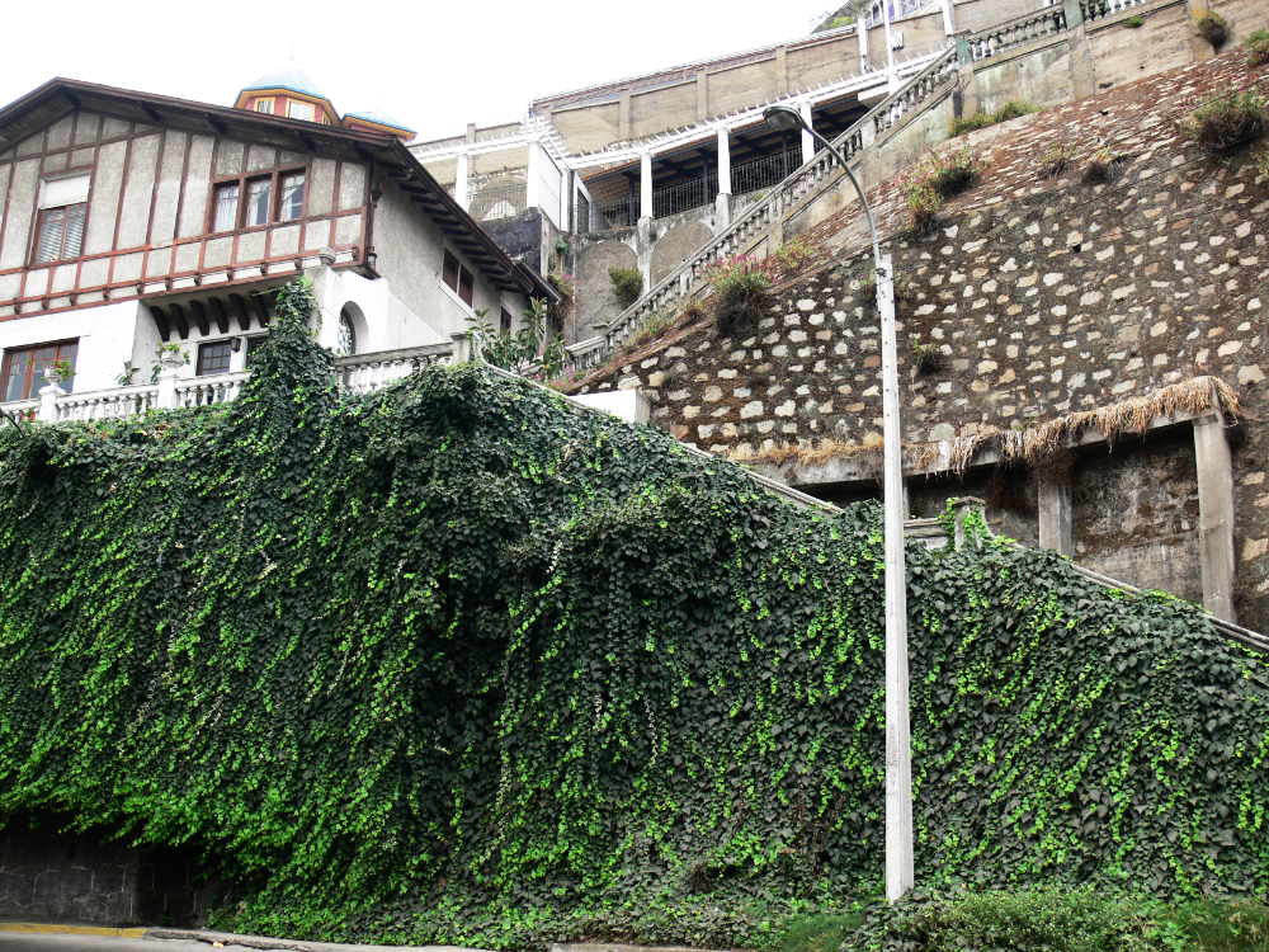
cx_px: 634
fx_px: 1283
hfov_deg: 52.6
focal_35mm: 35
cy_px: 476
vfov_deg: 40.7
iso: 80
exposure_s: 1/50
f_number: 3.6
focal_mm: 7.4
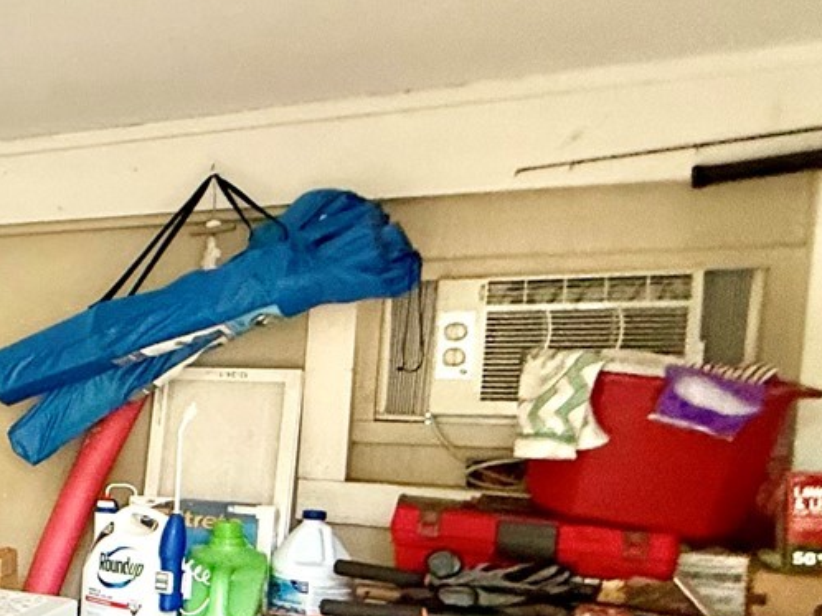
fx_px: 1068
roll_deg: +0.2
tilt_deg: -9.8
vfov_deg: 31.6
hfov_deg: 30.0
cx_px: -332
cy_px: 462
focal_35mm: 45
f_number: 2.2
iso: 250
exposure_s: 1/99
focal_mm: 2.22
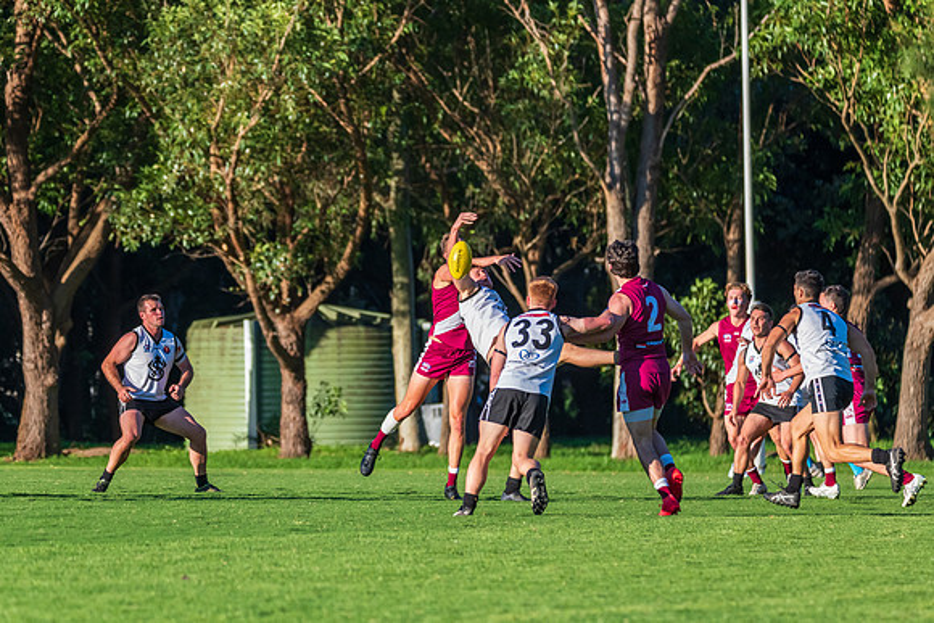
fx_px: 7008
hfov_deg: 7.6
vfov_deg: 5.1
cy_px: 287
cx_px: 430
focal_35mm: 270
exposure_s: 1/2500
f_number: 6.3
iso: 1000
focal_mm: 250
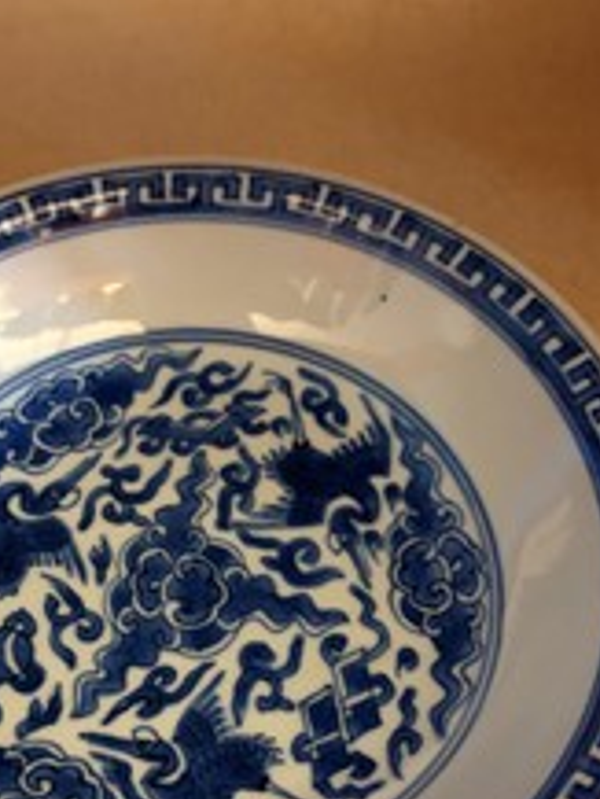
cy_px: 578
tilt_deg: -62.4
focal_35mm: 48
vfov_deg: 38.8
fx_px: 1108
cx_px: 191
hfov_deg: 30.0
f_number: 1.6
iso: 500
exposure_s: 1/25
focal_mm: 5.96
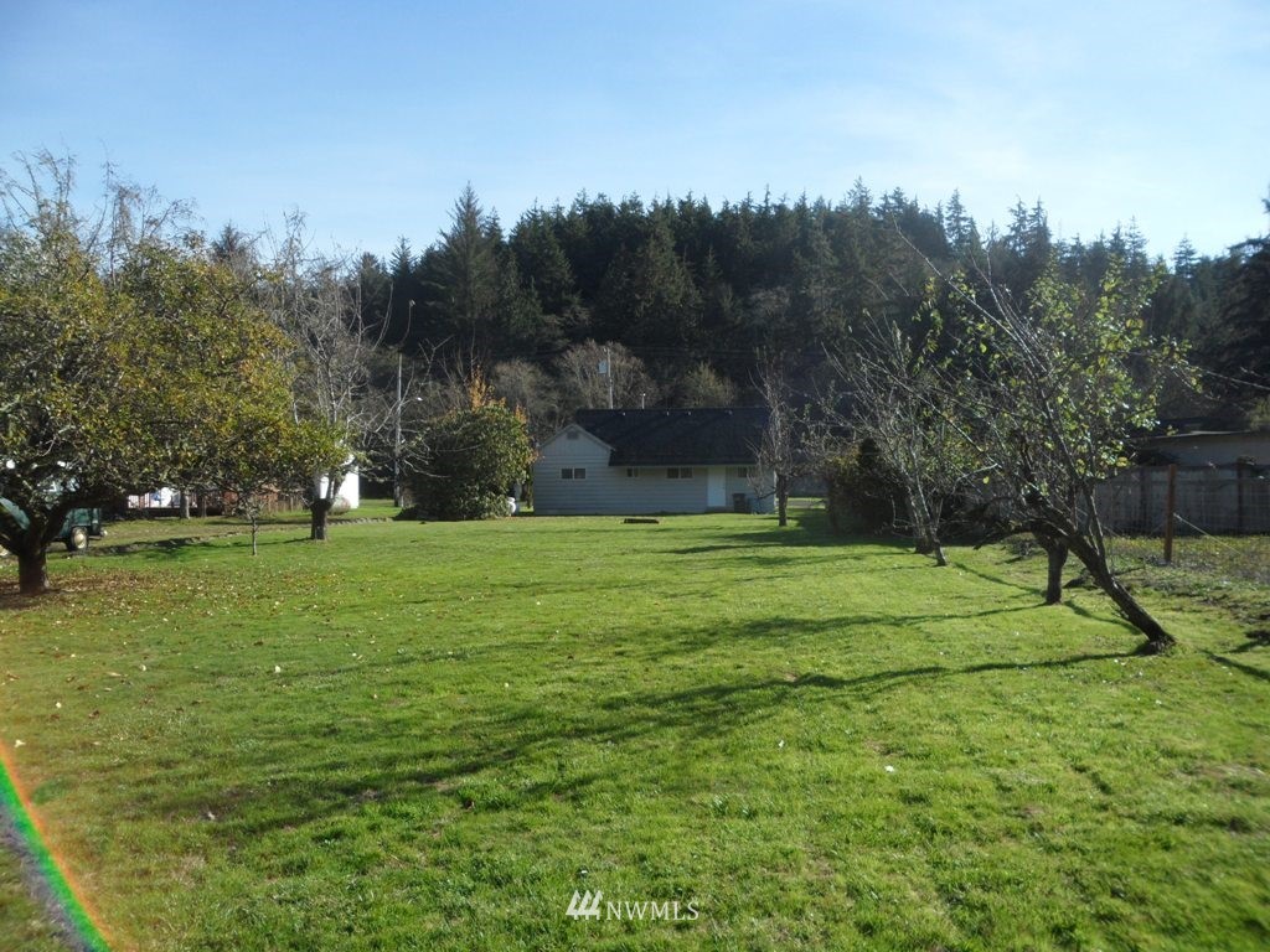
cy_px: 476
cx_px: 635
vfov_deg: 51.4
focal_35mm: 27
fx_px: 991
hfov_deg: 65.3
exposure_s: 1/500
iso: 80
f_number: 3.5
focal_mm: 4.9
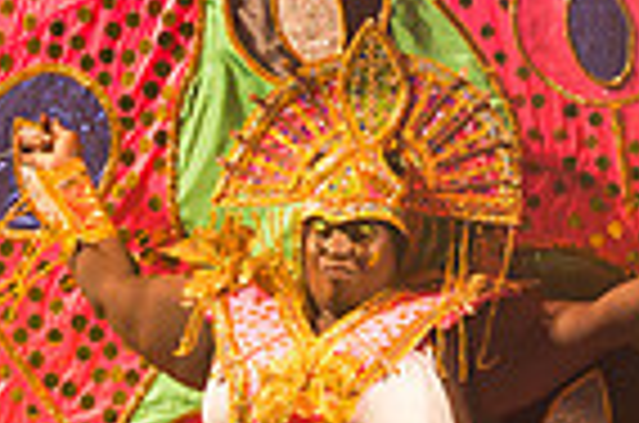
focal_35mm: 376
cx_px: 346
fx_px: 6659
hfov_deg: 5.5
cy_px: 216
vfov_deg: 3.6
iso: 3200
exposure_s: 1/200
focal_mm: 92
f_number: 5.6
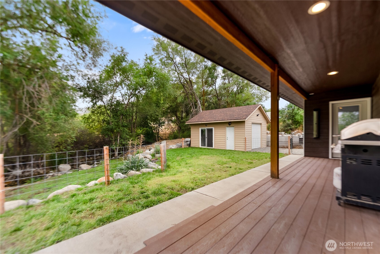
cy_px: 127
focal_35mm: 14
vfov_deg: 81.3
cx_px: 190
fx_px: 148
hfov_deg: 104.2
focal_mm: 14
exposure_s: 1/15
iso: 100
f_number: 2.8
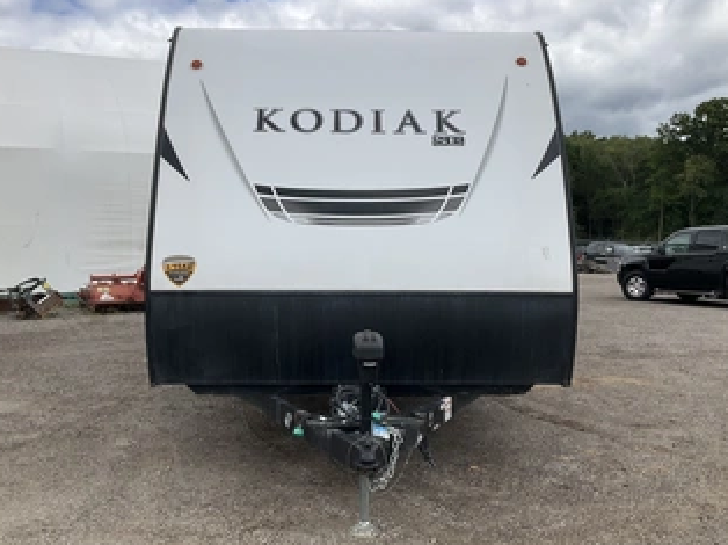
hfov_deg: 50.2
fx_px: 778
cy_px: 278
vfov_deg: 38.6
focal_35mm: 37
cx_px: 355
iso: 25
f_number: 1.8
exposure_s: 1/2058
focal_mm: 3
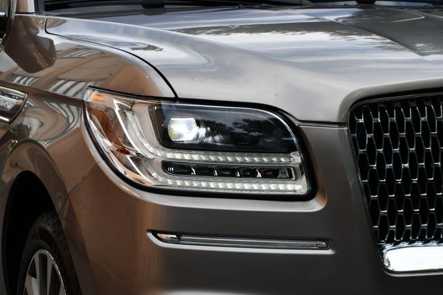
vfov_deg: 12.2
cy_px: 148
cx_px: 222
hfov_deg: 18.3
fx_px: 1377
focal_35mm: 112
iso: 200
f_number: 7.1
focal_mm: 75
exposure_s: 1/250
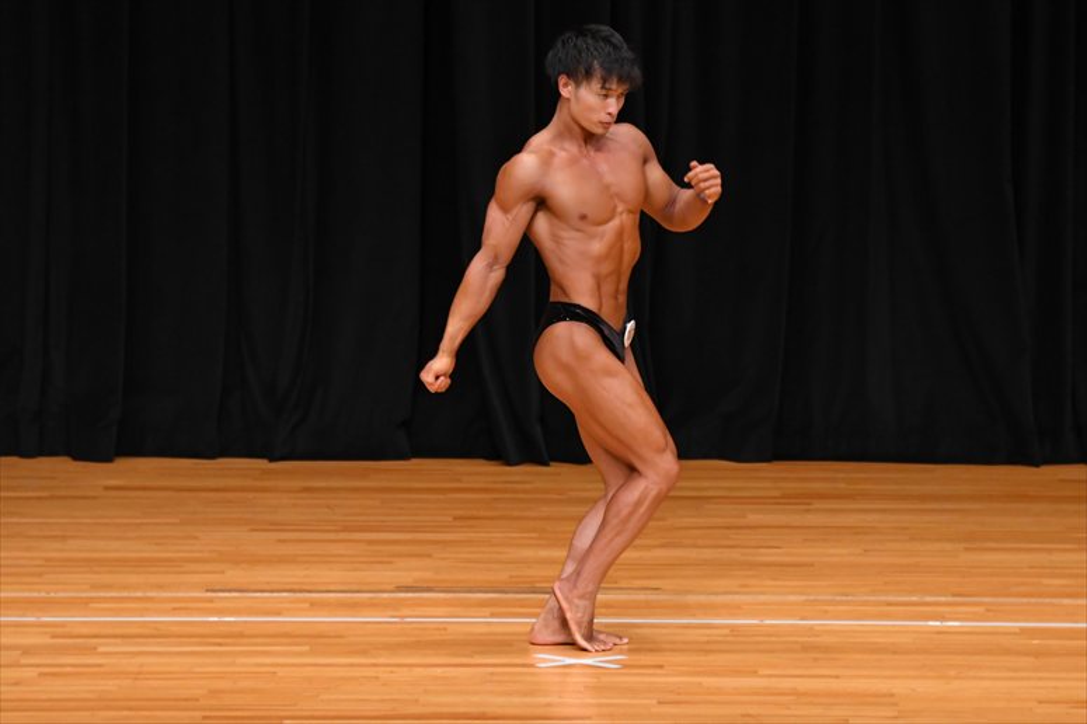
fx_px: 8601
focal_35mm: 285
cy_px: 362
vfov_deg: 4.8
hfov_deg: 7.2
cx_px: 544
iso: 3200
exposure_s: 1/400
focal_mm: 190
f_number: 5.6
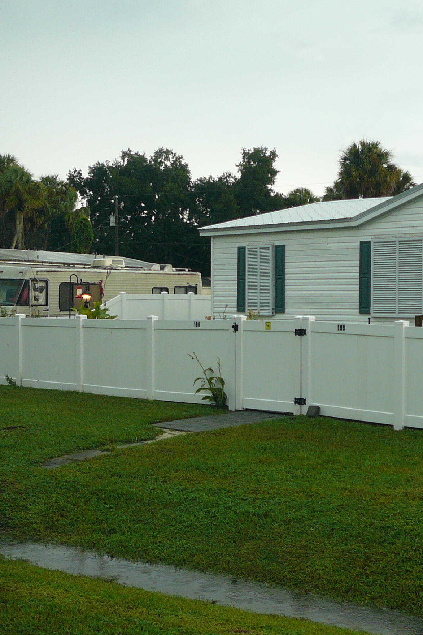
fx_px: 934
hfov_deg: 24.8
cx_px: 378
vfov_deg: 37.5
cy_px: 342
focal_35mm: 53
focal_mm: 5.2
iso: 80
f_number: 2.8
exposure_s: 1/50
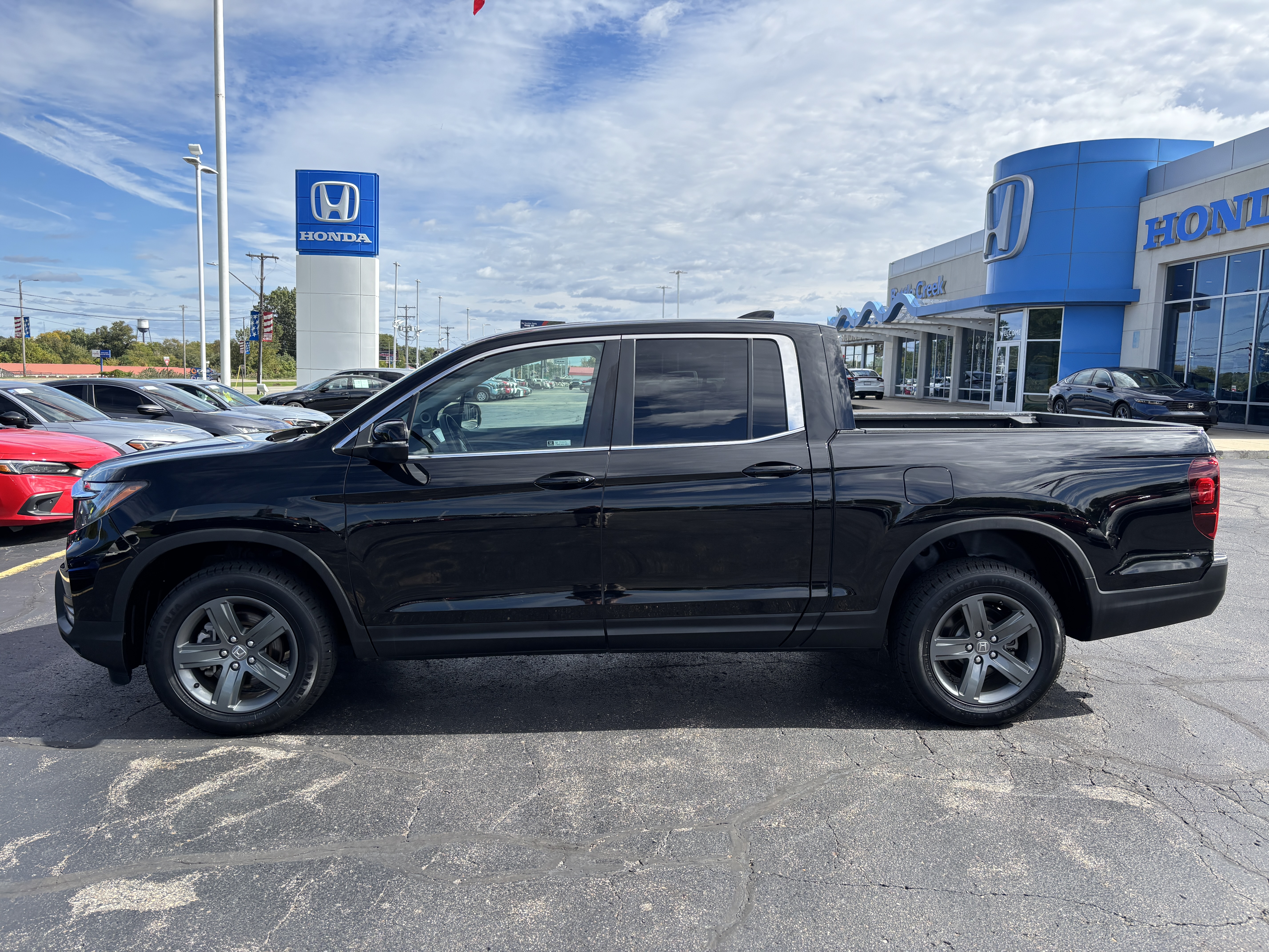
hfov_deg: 67.3
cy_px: 476
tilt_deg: -6.8
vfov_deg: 53.1
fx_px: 953
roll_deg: -2.4
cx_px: 634
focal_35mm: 26
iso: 50
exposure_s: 1/2933
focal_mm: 5.96
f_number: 1.6
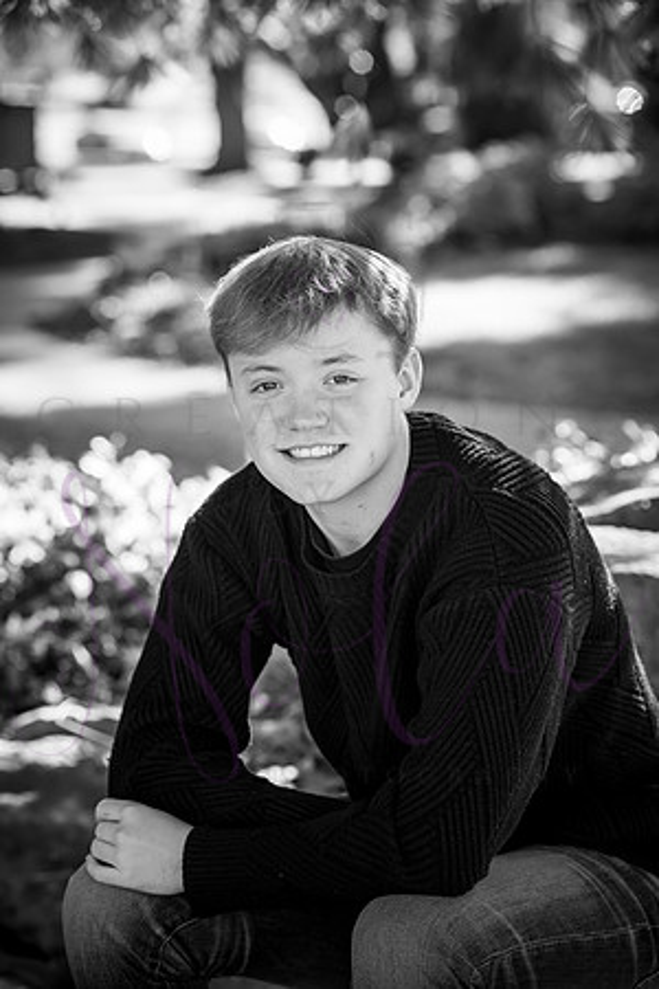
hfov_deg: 13.7
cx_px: 330
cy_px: 494
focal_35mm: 100
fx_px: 2746
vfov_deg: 20.4
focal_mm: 100
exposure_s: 1/640
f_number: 5
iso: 800
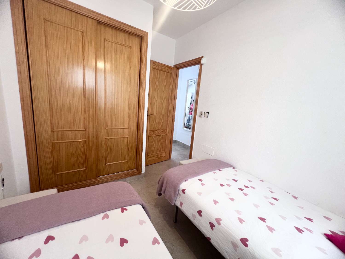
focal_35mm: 13
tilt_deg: -11.3
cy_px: 130
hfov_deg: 106.2
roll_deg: -5.0
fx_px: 130
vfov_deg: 89.9
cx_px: 172
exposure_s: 1/50
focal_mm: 1.57
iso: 160
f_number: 1.8
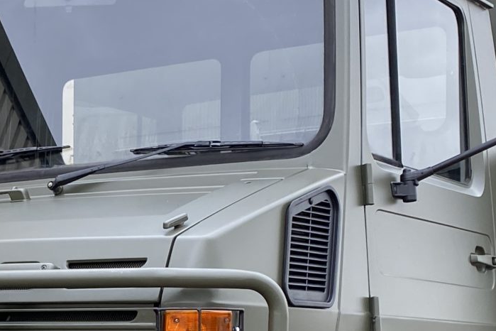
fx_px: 1364
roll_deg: -1.4
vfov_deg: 13.5
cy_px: 374
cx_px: -59
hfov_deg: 19.7
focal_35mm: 99
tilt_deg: +1.4
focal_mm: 4.25
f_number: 1.8
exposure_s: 1/122
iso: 40
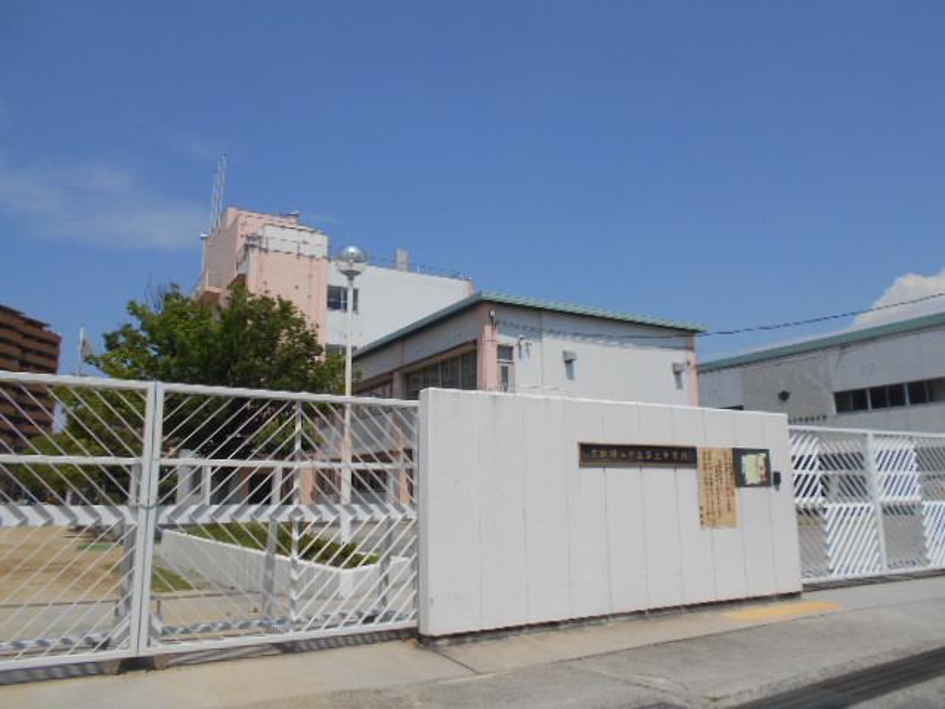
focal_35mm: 26
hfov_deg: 67.3
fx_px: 710
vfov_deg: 53.1
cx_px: 472
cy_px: 354
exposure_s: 1/320
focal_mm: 4.6
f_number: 8
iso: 80
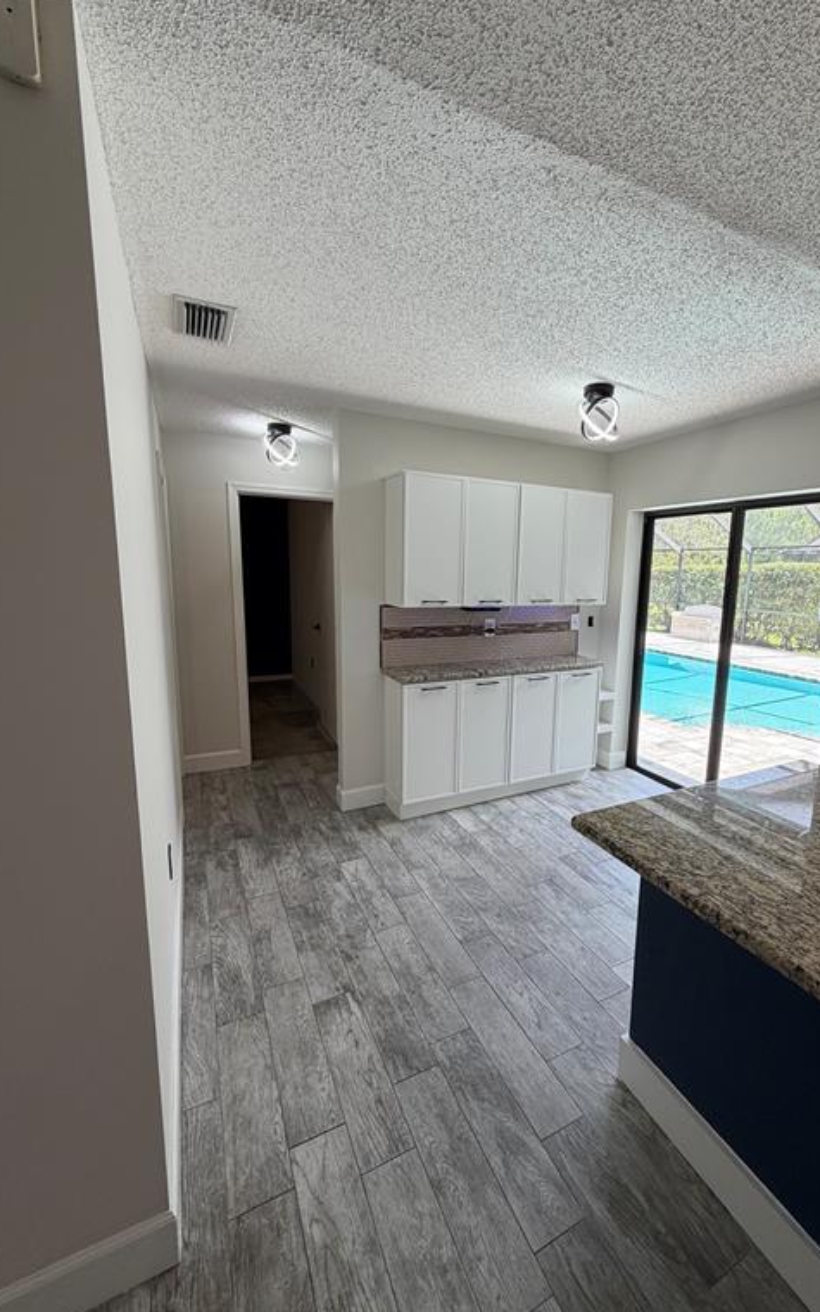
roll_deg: -0.5
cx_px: 471
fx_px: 536
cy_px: 654
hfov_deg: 74.3
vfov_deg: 101.5
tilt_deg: -8.5
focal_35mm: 15
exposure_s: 1/121
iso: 100
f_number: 2.2
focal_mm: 2.22
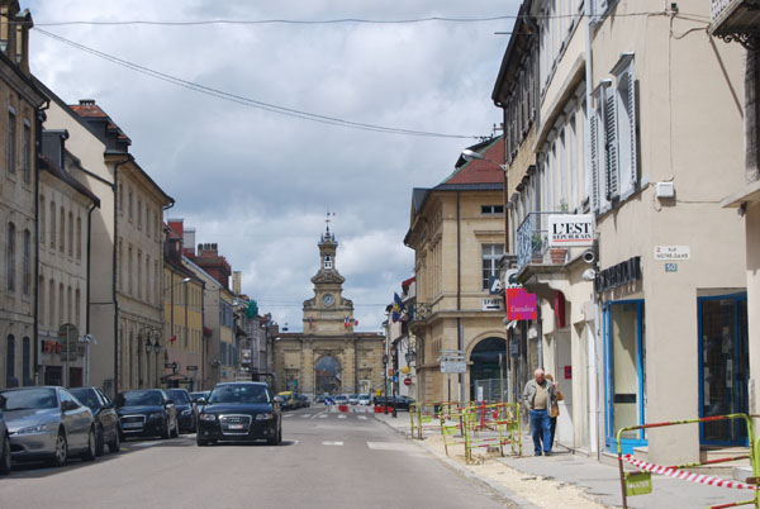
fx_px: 1744
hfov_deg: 24.6
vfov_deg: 16.6
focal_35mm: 82
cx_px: 380
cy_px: 254
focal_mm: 55
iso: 100
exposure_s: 1/250
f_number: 8
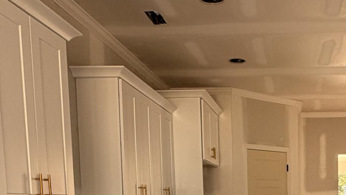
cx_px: 283
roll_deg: +0.6
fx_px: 459
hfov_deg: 39.5
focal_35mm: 50
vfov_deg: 21.6
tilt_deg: -5.2
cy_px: 254
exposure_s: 1/121
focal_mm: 2.22
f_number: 2.2
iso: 125
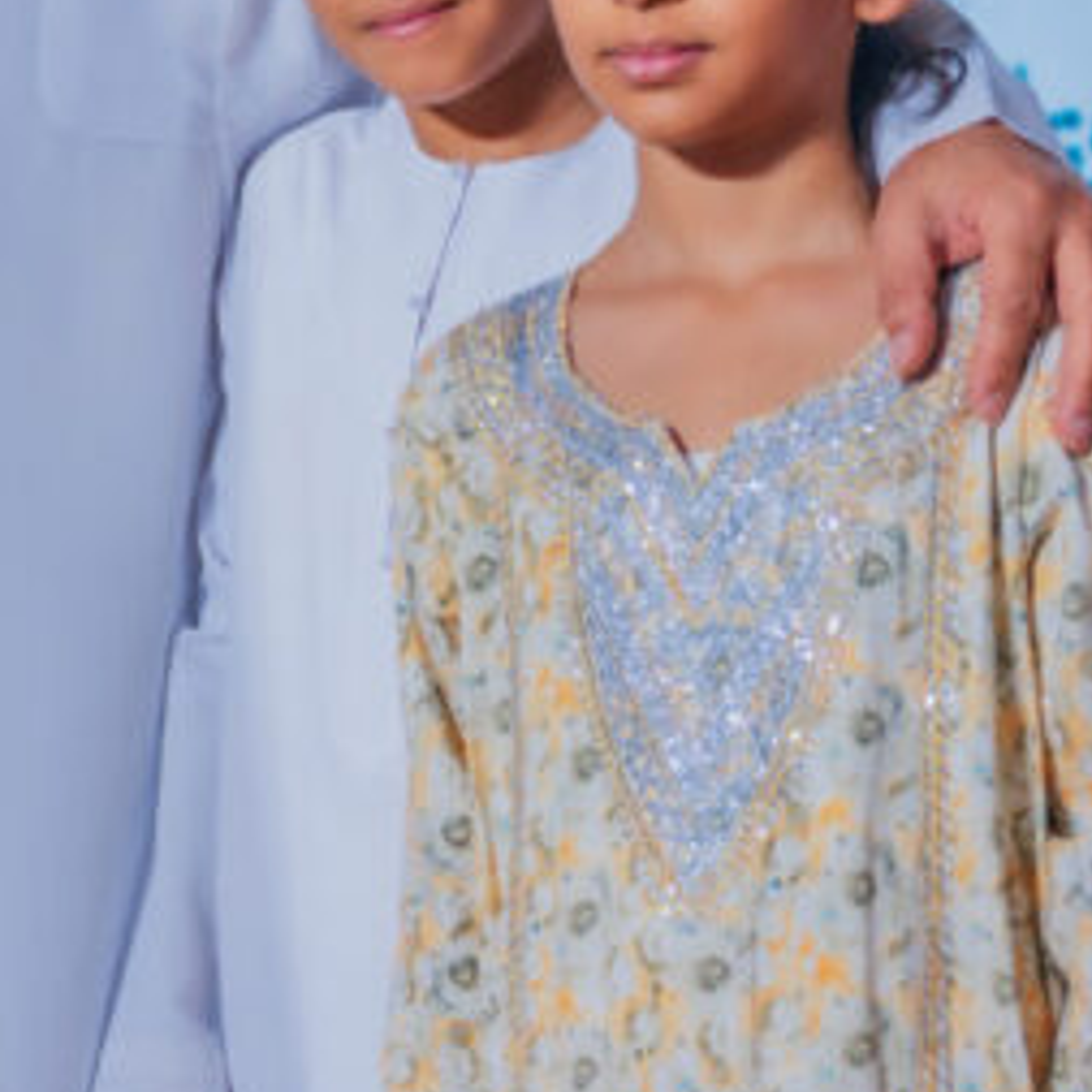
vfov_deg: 15.8
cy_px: 531
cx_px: 188
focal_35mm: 110
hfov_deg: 15.7
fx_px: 3926
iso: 100
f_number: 2.8
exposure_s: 1/40
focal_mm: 32
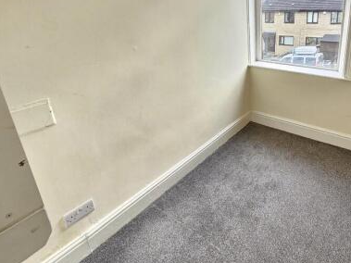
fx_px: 203
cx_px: 252
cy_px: 76
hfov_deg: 77.2
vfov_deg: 63.3
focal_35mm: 20
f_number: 2.2
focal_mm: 2.2
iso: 80
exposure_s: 1/50
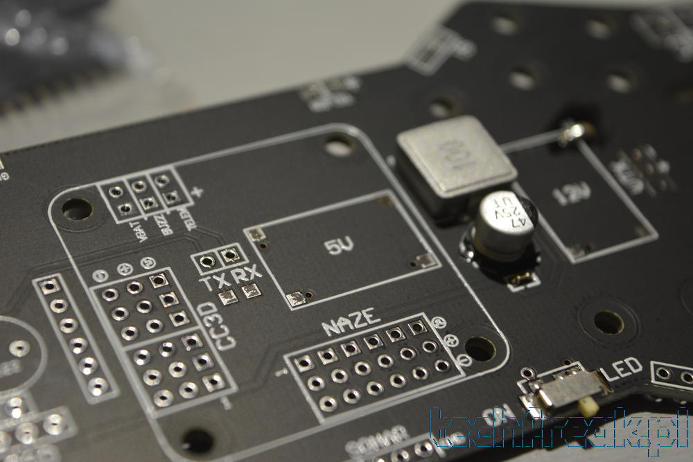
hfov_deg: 24.6
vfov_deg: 16.6
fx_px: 1588
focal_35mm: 82
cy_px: 231
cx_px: 346
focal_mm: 55
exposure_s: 1/60
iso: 720
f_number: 5.6
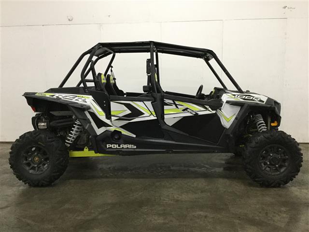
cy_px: 116
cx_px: 154
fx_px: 277
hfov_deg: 58.4
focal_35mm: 31
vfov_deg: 45.4
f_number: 2.4
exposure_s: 1/30
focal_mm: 3.3
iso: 160
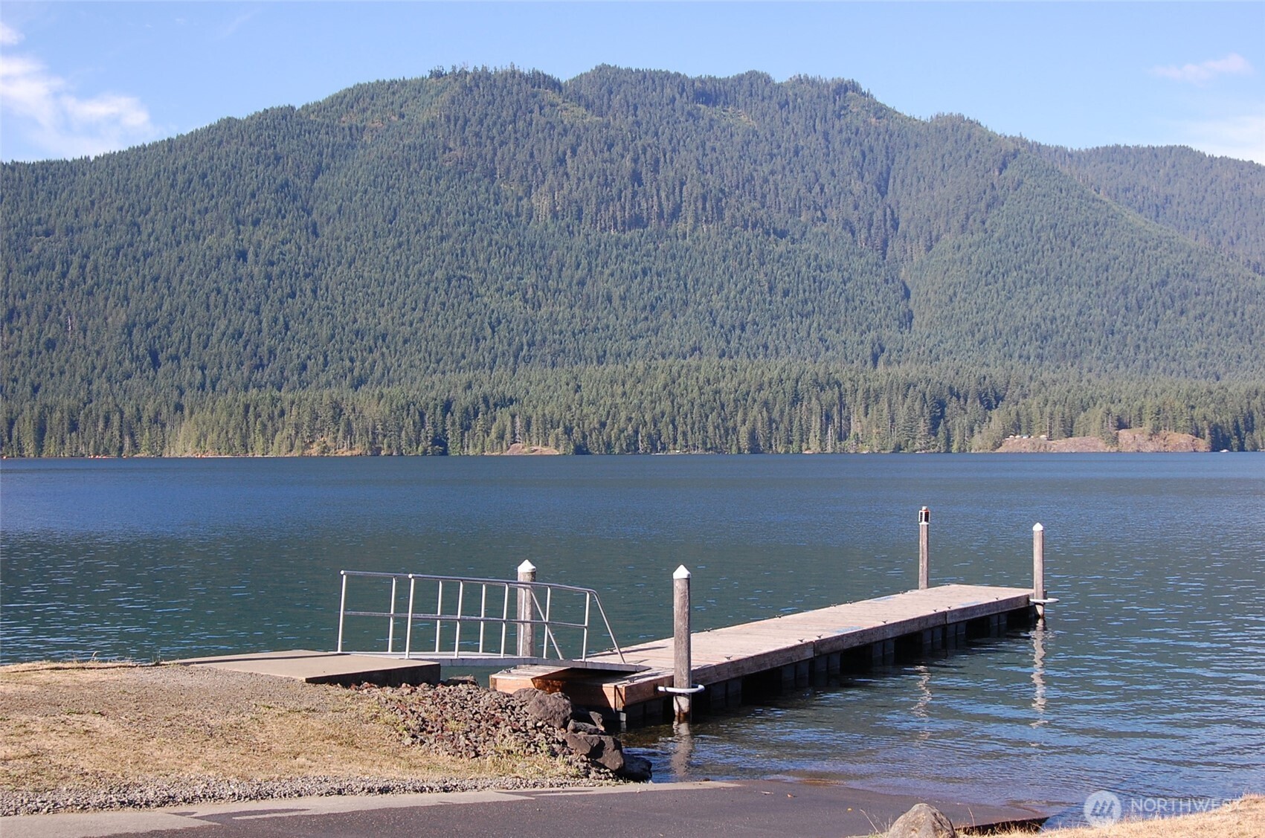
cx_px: 632
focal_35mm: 45
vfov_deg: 29.7
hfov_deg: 43.7
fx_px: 1578
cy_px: 419
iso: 400
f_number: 10
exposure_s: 1/250
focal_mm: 30
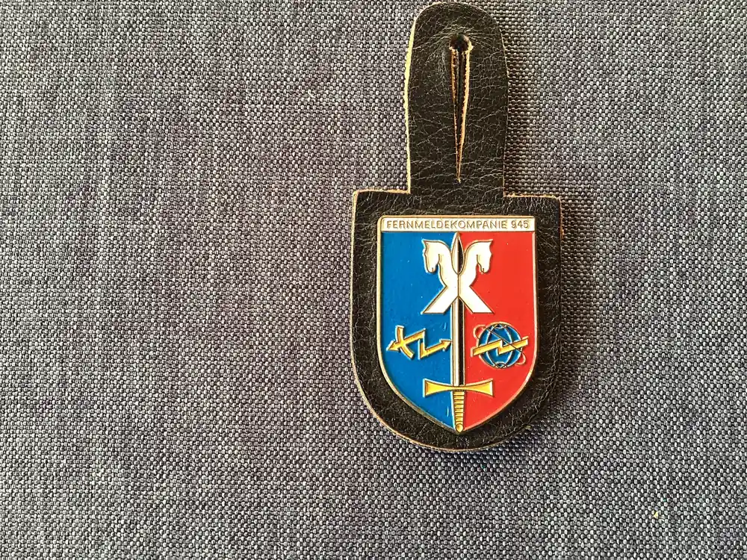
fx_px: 669
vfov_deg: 45.4
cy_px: 280
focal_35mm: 31
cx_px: 374
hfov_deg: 58.4
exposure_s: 1/60
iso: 125
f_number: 2.4
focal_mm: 3.3
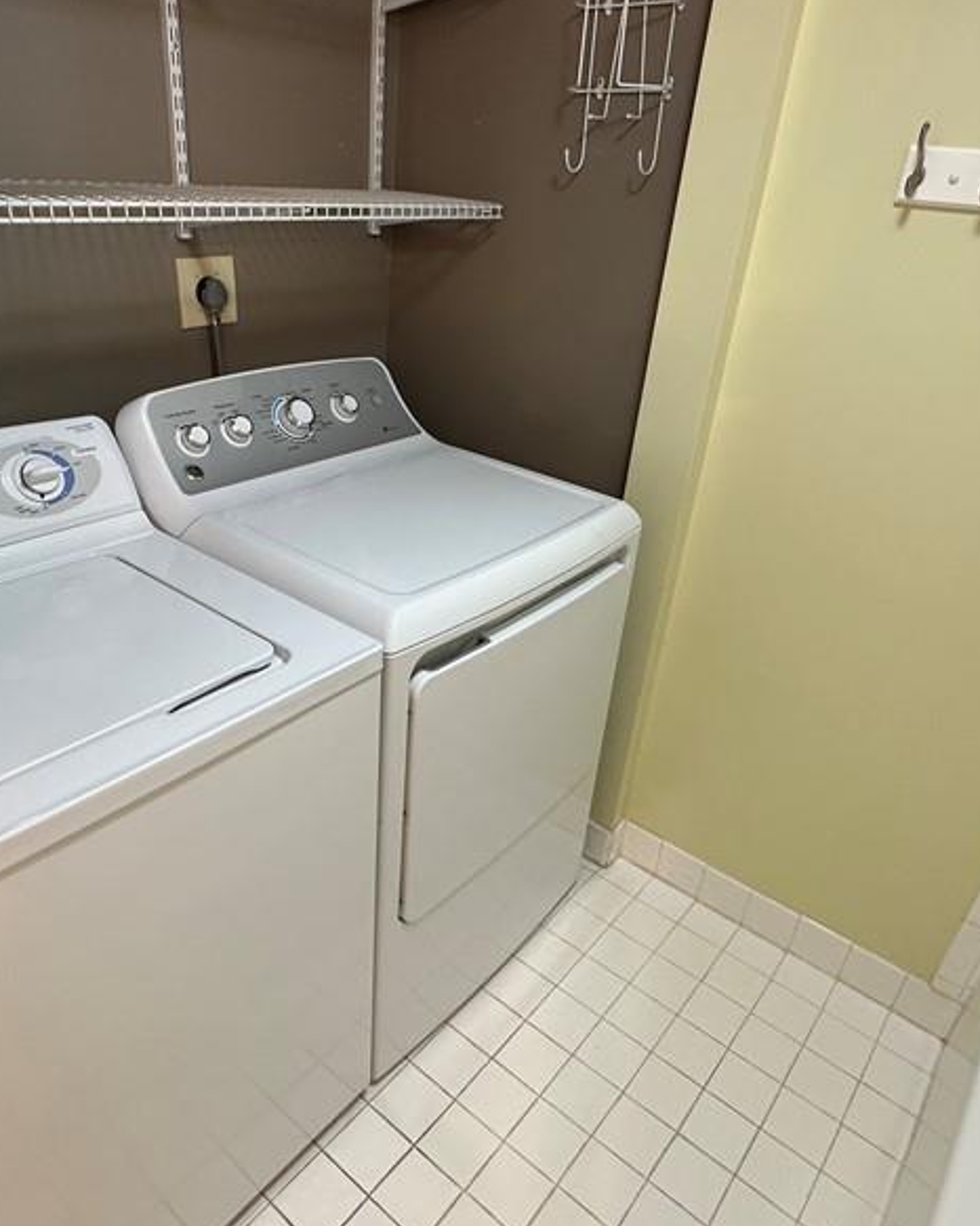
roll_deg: -5.5
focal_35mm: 24
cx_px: 456
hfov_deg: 58.7
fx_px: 871
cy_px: 629
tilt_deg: -29.3
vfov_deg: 70.3
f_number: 2.2
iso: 160
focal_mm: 2.22
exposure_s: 1/60
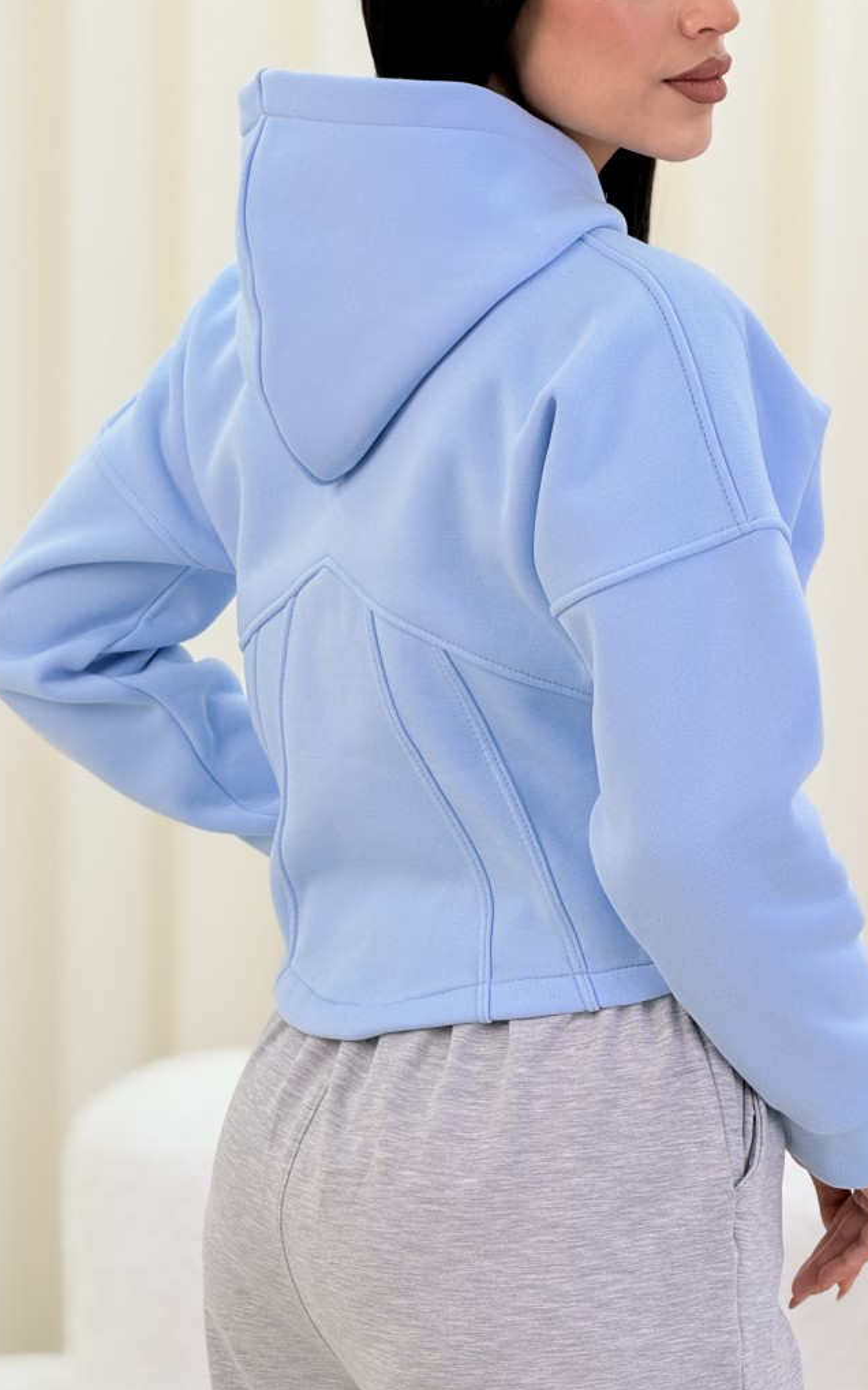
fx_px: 4846
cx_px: 486
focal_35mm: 128
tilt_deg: -5.0
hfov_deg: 10.2
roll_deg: -1.7
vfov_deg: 16.3
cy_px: 695
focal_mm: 15.66
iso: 50
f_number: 2.8
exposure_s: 1/240
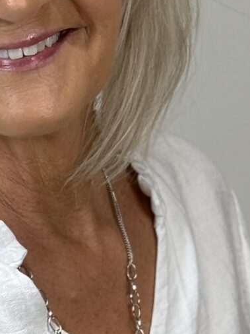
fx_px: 2342
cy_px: 415
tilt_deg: -9.1
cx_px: -68
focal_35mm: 243
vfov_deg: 8.1
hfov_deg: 6.1
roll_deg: -0.5
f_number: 1.78
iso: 50
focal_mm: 6.76
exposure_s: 1/100
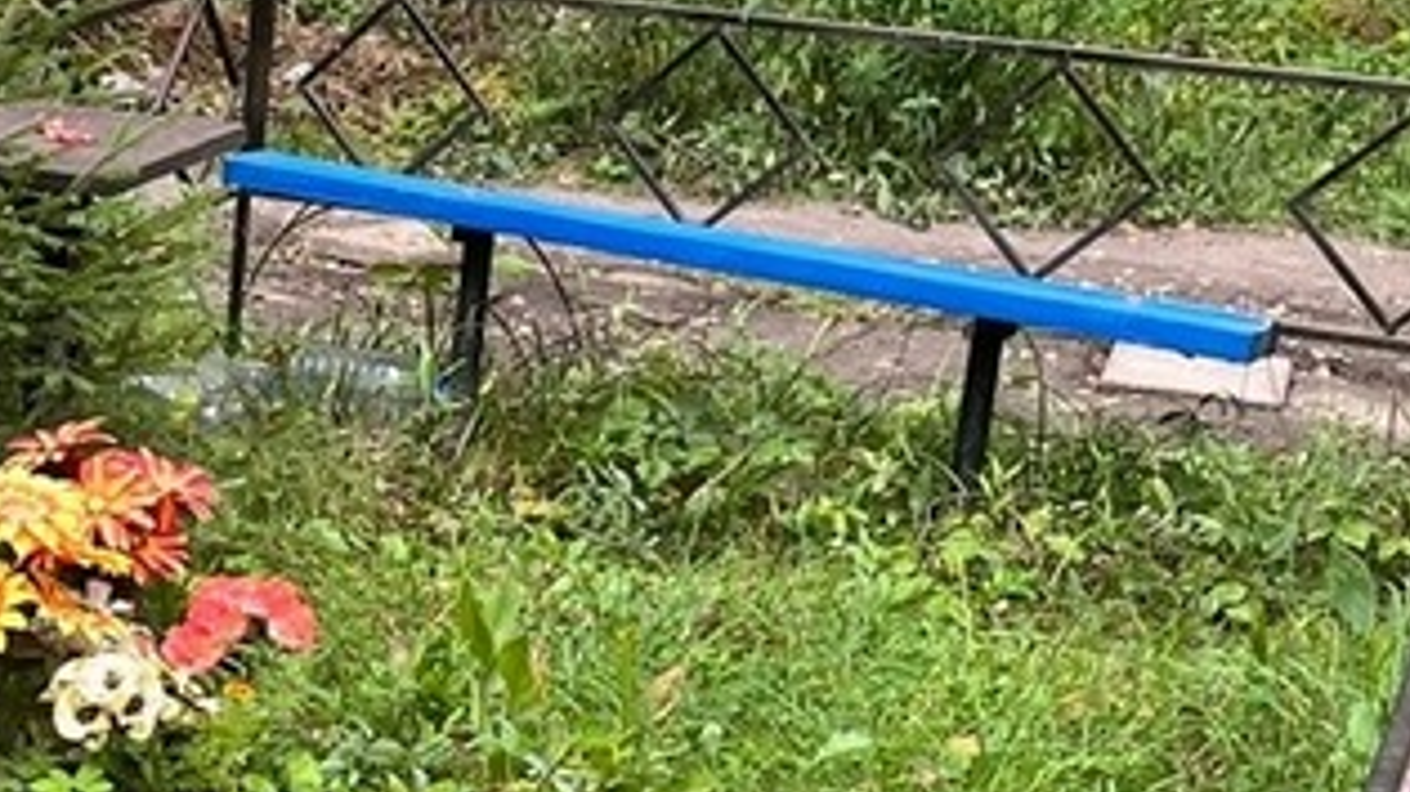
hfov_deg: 22.4
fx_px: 3439
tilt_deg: -17.6
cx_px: 67
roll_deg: -0.7
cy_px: 707
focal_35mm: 92
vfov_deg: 13.0
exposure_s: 1/121
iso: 80
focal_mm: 5.7
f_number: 1.5
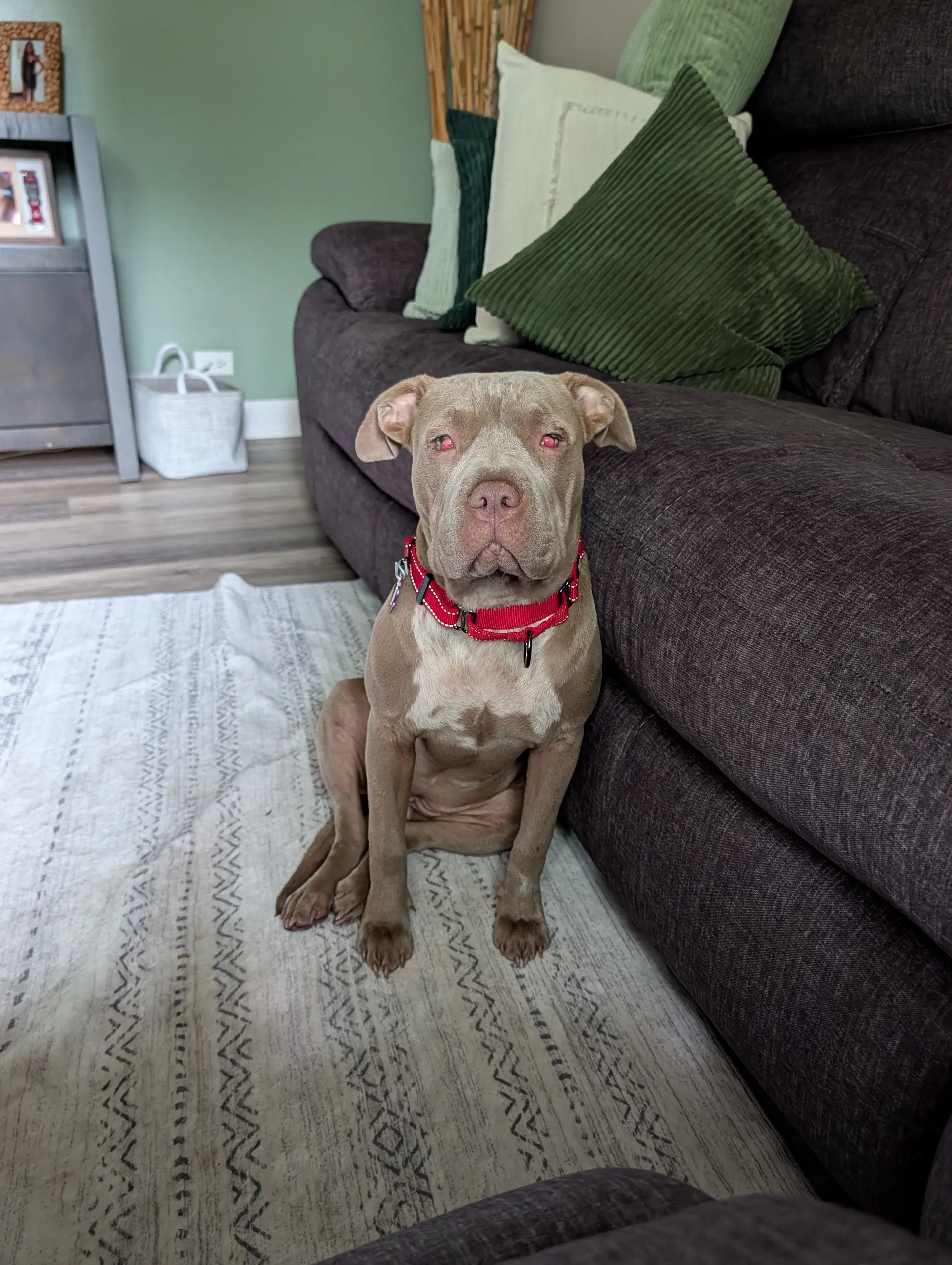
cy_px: 632
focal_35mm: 24
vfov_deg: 71.5
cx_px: 476
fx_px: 878
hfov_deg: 56.9
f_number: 1.68
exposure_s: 1/60
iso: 671
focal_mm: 6.9
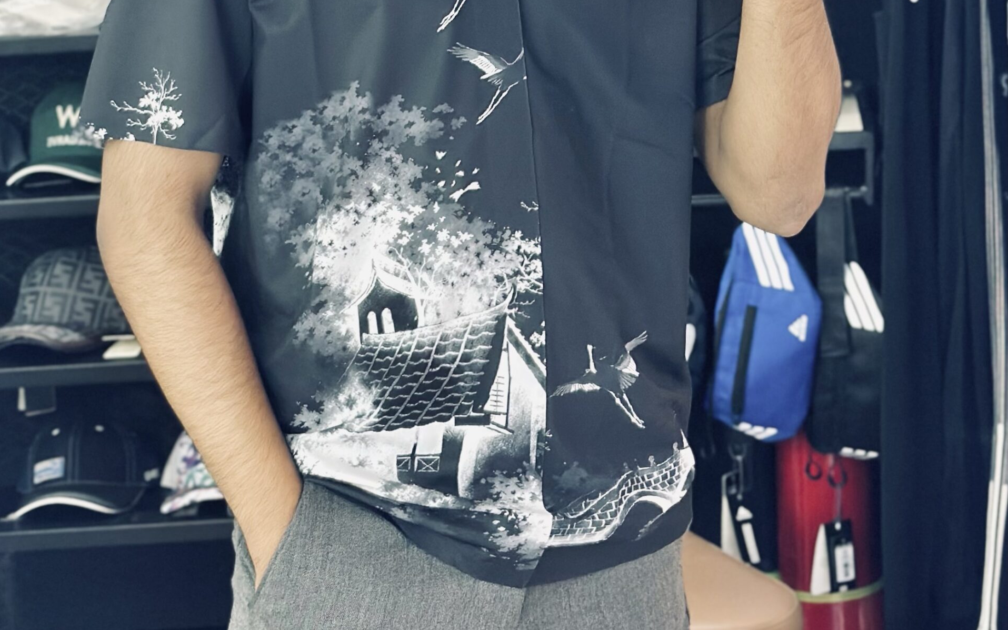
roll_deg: +1.8
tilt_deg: -7.2
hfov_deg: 30.2
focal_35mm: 68
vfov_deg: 18.6
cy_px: -5
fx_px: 1868
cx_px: 503
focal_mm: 6.86
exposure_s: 1/100
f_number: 1.78
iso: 200
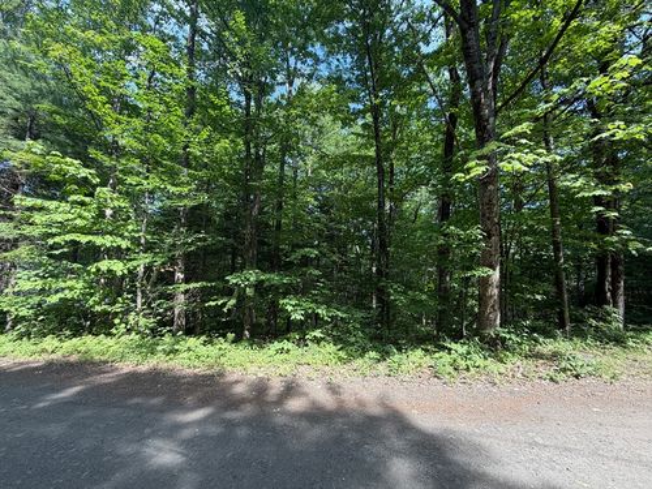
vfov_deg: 85.7
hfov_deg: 102.1
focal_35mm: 14
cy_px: 244
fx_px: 264
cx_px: 326
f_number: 2.2
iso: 40
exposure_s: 1/238
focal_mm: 2.22
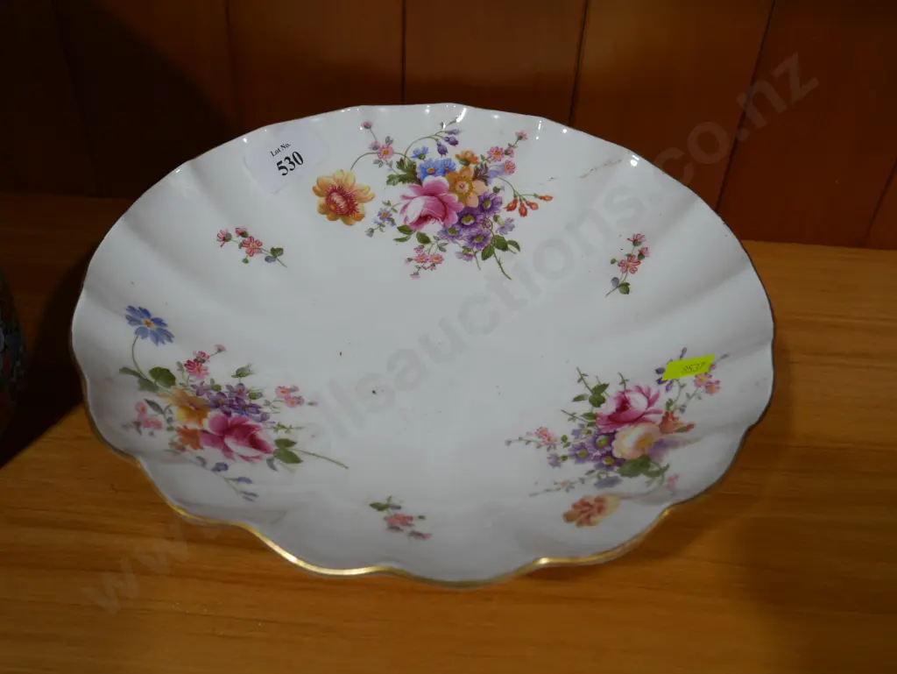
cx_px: 448
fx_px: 1037
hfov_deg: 46.8
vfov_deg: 36.0
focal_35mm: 40
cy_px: 337
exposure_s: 1/80
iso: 200
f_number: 4.4
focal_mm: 20
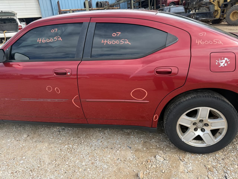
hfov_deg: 71.6
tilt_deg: -19.0
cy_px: 90
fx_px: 165
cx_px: 119
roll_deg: +6.0
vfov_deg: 56.8
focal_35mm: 24
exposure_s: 1/1174
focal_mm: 6.76
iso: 80
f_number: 1.78
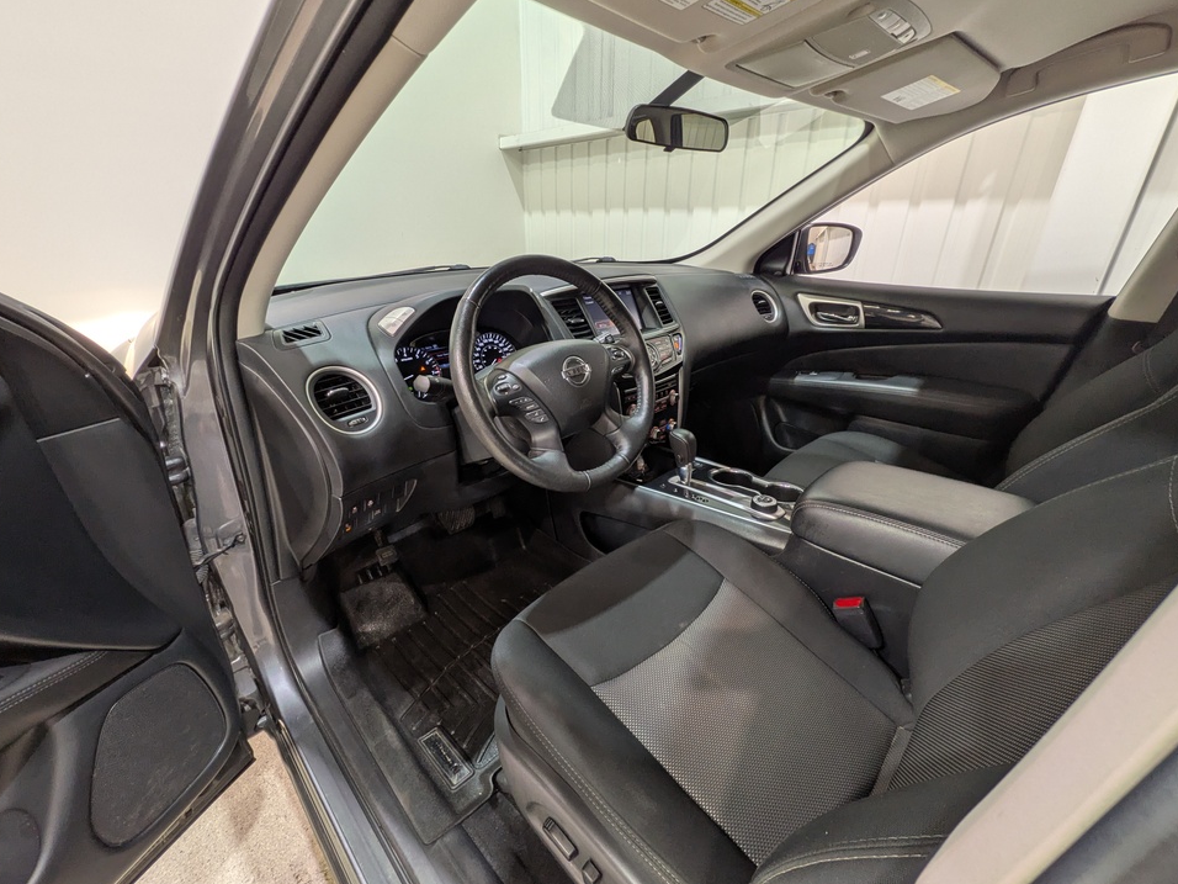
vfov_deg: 81.7
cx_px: 573
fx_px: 510
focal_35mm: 15
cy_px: 449
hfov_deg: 98.1
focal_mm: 1.83
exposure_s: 1/24
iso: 47
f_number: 2.2
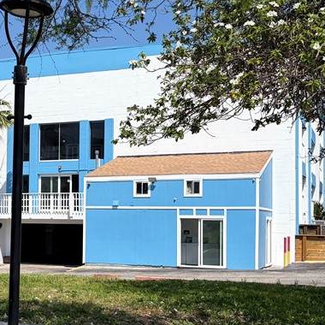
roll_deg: -1.6
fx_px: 659
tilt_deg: +0.8
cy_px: 201
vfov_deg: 27.6
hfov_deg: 27.1
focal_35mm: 62
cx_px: 56
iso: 64
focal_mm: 5.96
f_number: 1.6
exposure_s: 1/7813
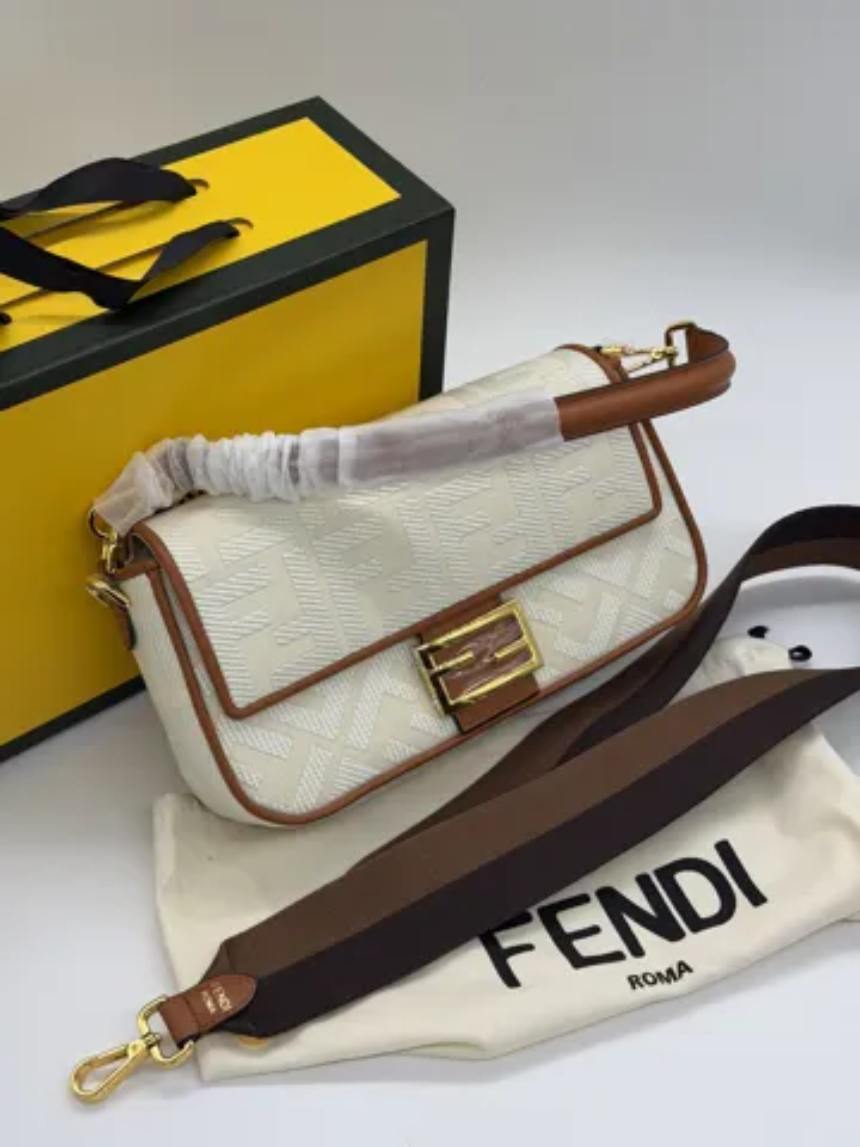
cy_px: 574
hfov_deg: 30.3
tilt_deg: -46.0
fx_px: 1590
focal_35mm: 48
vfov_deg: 39.7
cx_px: 430
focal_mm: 6.76
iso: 64
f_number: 1.78
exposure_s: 1/733
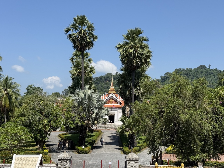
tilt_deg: +5.5
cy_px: 84
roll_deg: -1.2
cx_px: 112
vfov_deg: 30.3
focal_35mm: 48
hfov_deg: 39.7
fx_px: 311
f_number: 1.78
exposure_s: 1/4878
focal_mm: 6.76
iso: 80
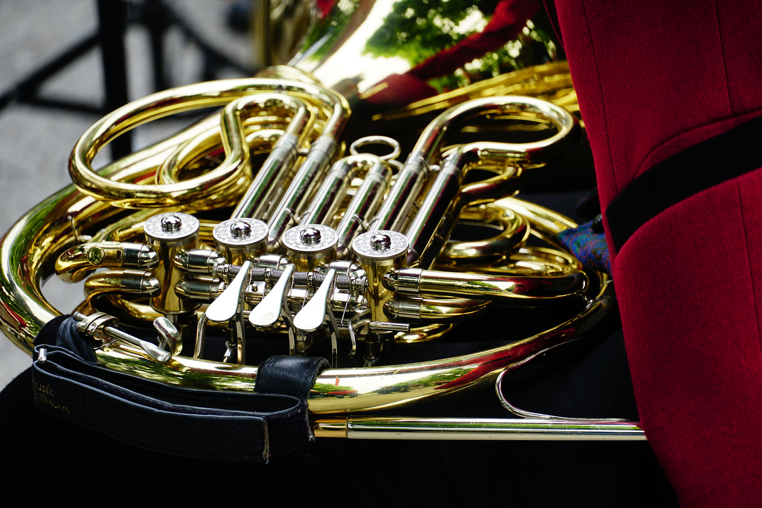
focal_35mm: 202
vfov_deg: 6.8
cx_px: 381
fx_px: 4286
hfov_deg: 10.2
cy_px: 254
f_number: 5.6
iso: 100
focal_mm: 135
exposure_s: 1/80
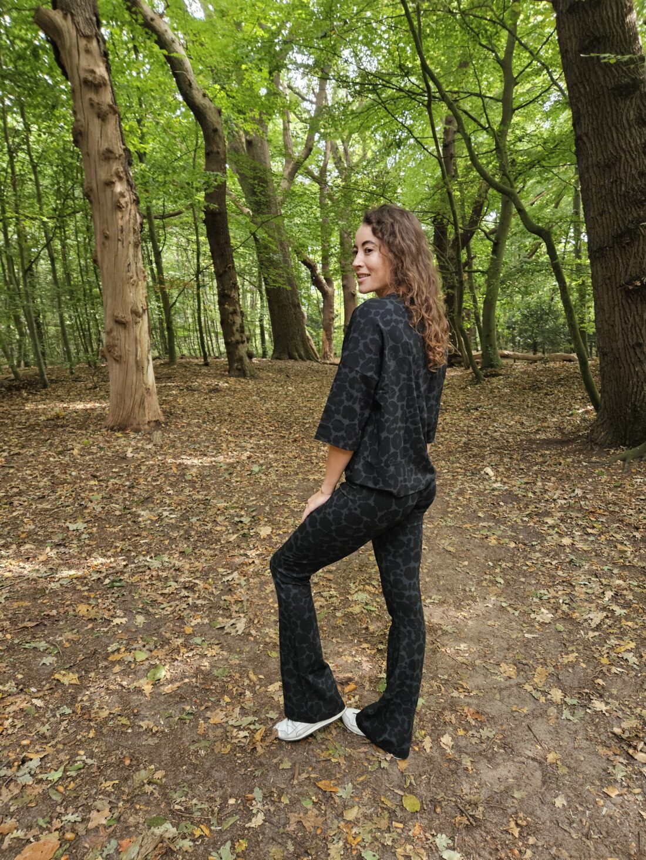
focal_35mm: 23
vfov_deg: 73.9
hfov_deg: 58.9
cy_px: 430
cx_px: 323
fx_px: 572
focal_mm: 5.4
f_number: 1.8
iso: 200
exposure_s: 1/100
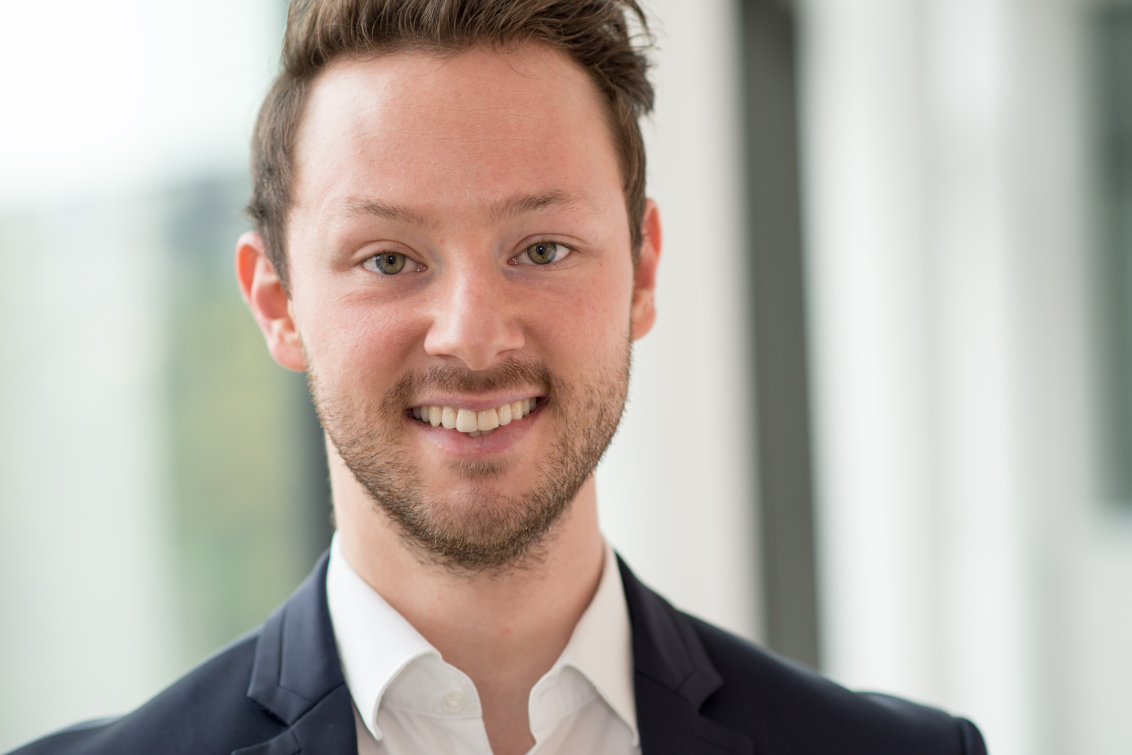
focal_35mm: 98
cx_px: 584
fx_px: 3082
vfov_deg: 14.0
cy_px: 368
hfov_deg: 20.8
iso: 400
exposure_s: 1/125
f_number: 2.5
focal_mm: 85
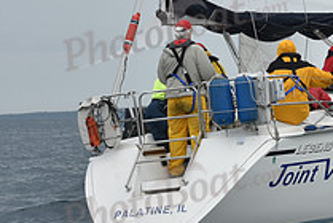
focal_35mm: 194
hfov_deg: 10.5
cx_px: 371
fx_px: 1797
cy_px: 90
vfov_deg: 7.1
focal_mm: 70
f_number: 8
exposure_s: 1/800
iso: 250
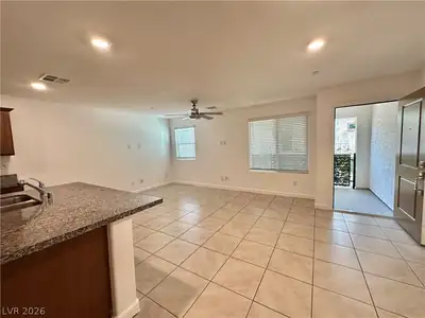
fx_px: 172
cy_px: 159
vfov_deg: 85.7
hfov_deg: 102.1
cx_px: 212
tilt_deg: -3.8
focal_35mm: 14
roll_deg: +1.7
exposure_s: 1/120
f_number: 2.2
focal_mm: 2.22
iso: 160
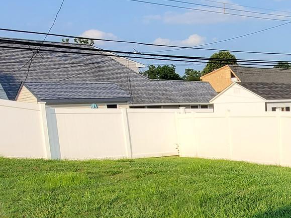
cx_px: 306
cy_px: 175
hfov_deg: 36.2
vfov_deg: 30.7
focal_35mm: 46
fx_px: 387
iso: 50
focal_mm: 1.8
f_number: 2.2
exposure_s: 1/773
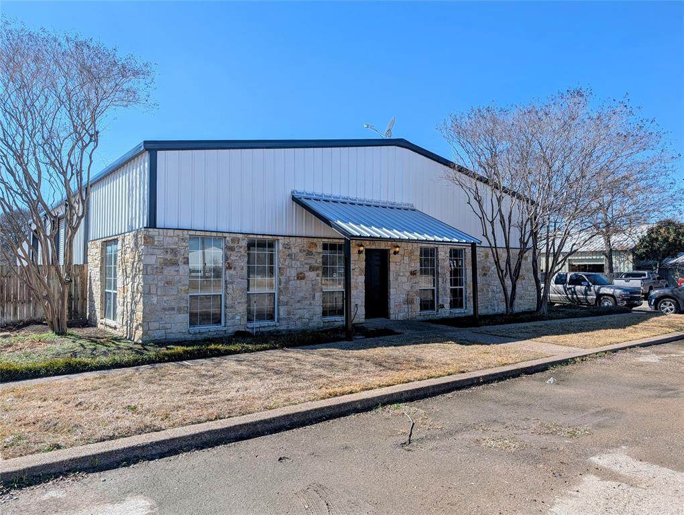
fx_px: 475
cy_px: 258
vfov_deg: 56.9
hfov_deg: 71.5
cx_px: 342
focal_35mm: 24
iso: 20
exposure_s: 1/6061
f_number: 1.68
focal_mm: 6.9
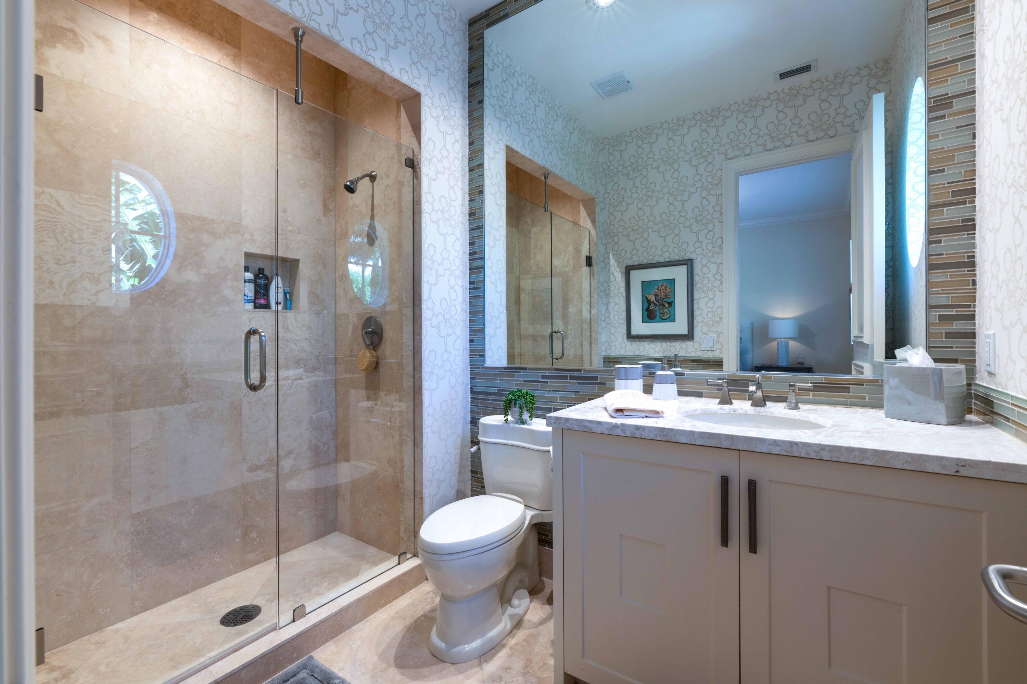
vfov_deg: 77.3
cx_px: 514
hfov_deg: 100.4
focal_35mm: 15
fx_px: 428
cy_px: 342
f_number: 13
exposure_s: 1/3
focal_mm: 15
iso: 80
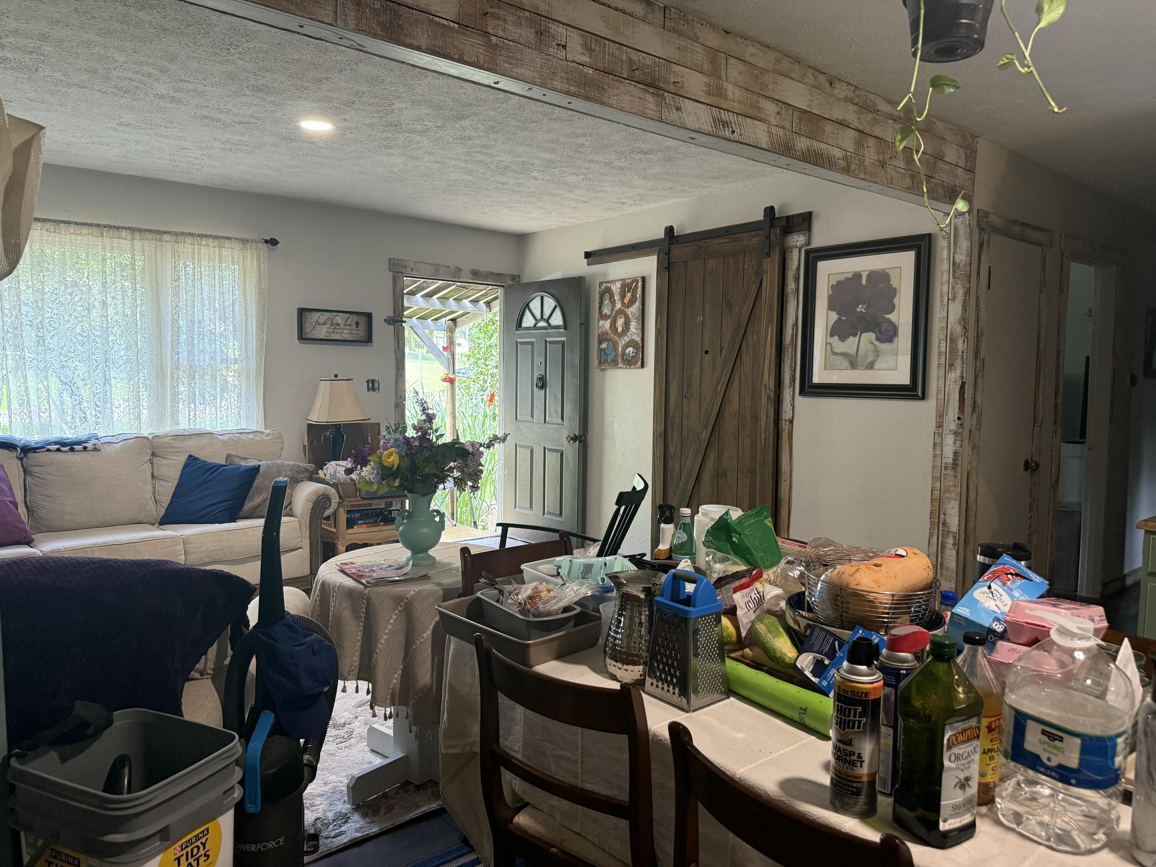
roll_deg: -0.6
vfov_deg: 56.8
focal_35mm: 24
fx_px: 801
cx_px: 578
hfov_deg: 71.6
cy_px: 434
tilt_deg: -3.7
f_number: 1.78
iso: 400
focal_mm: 6.76
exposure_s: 1/120
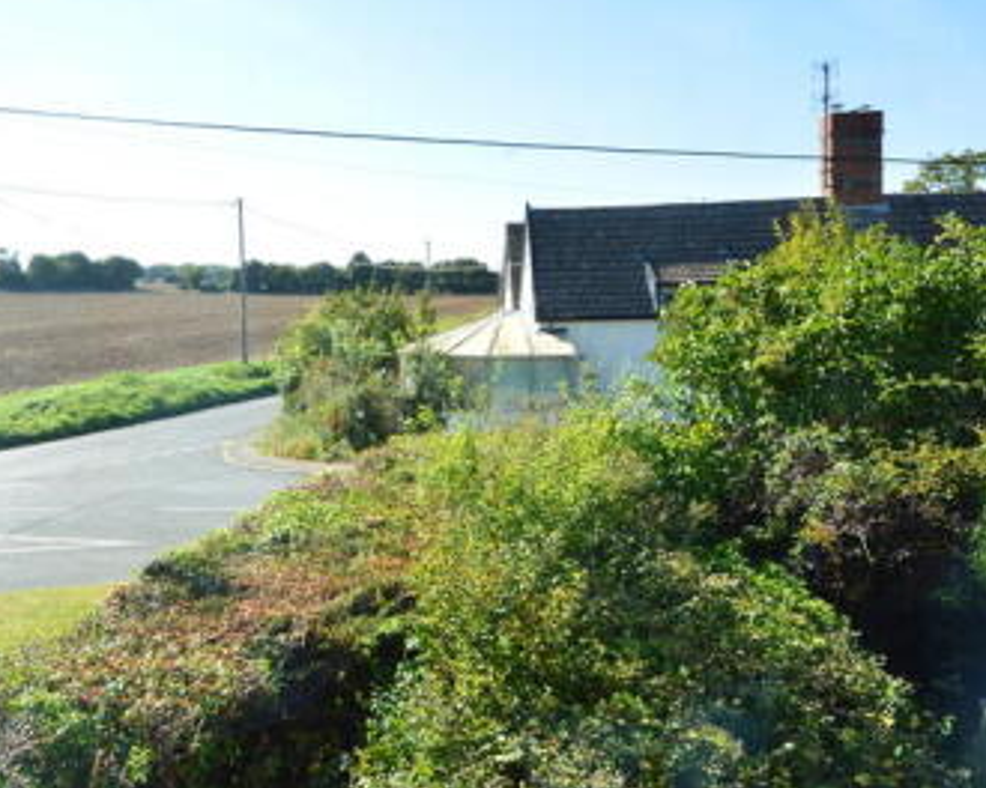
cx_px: 248
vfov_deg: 51.4
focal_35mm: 28
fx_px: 817
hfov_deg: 59.0
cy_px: 343
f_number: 10
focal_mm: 10
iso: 400
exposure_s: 1/250
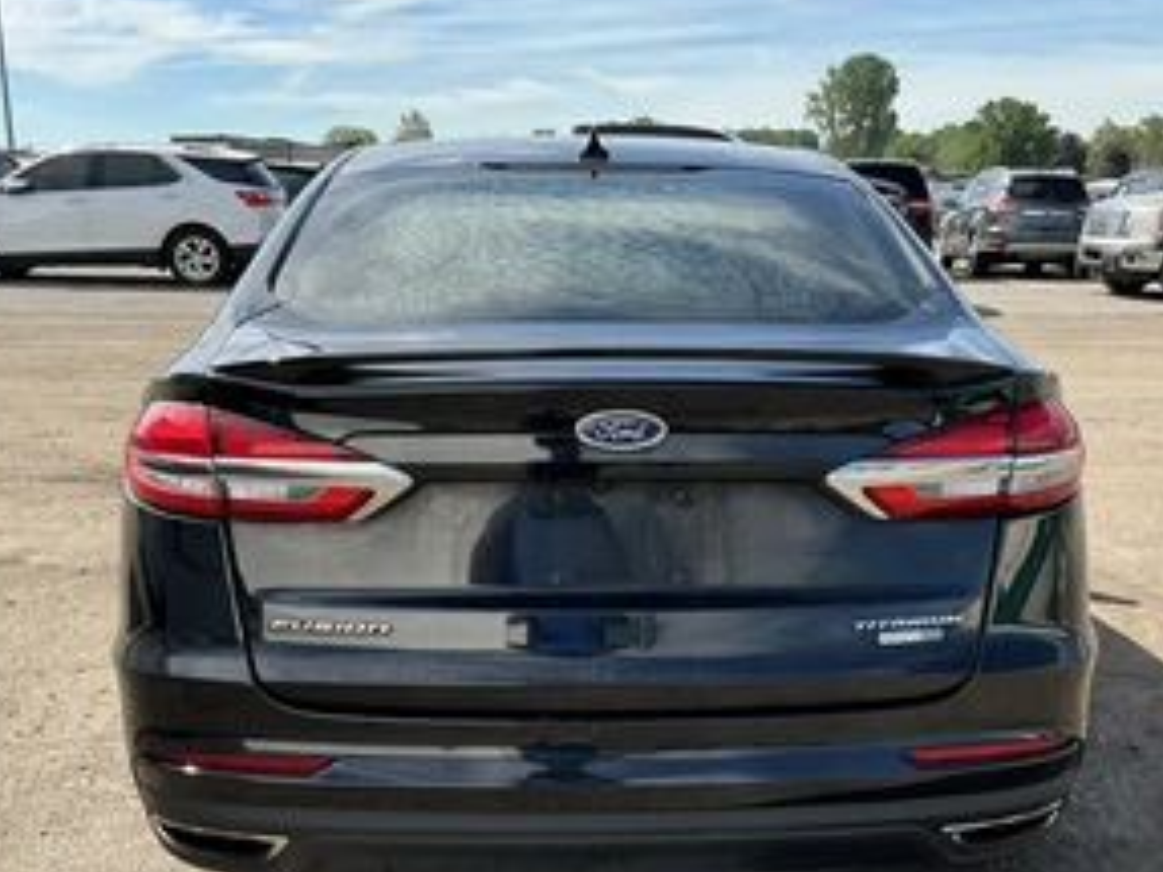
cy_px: 543
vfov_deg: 36.6
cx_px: 624
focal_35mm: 39
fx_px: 1310
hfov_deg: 47.8
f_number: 1.8
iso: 25
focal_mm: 3
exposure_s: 1/1098
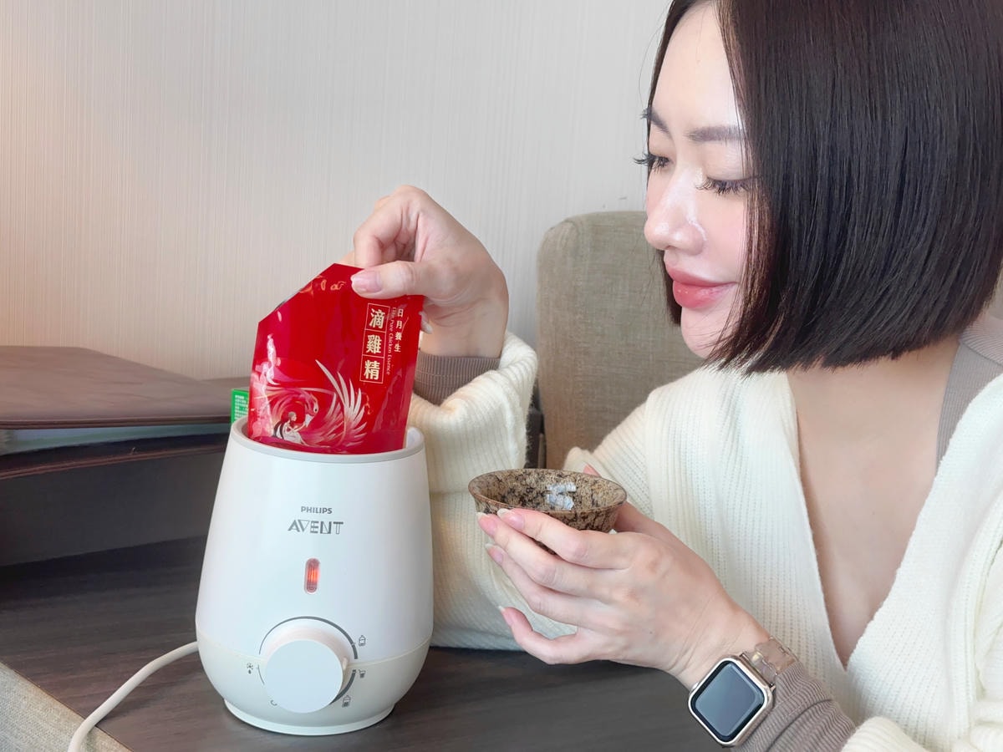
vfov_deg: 30.3
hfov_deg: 39.7
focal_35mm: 48
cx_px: 502
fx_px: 1391
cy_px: 376
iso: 80
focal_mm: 6.86
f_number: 1.78
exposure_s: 1/120
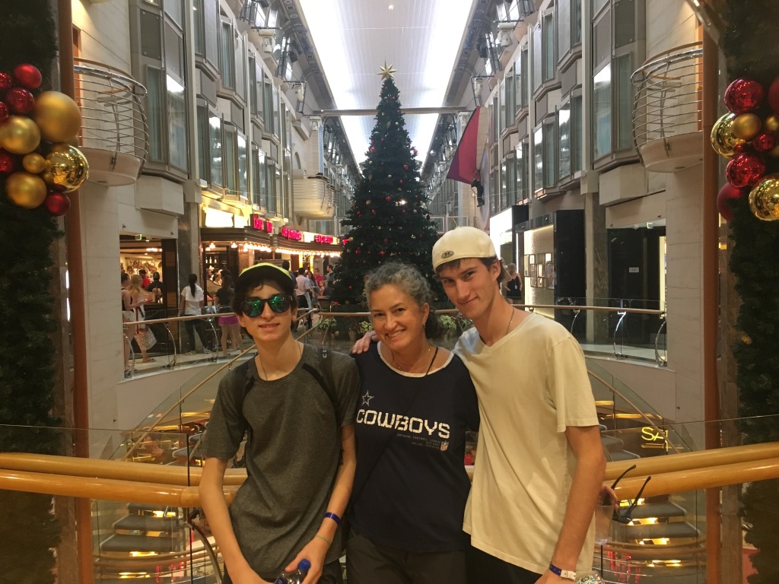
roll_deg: +2.5
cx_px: 390
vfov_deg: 48.2
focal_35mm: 29
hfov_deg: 61.7
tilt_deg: -1.2
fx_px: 653
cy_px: 292
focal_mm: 4.15
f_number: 2.2
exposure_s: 1/24
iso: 200
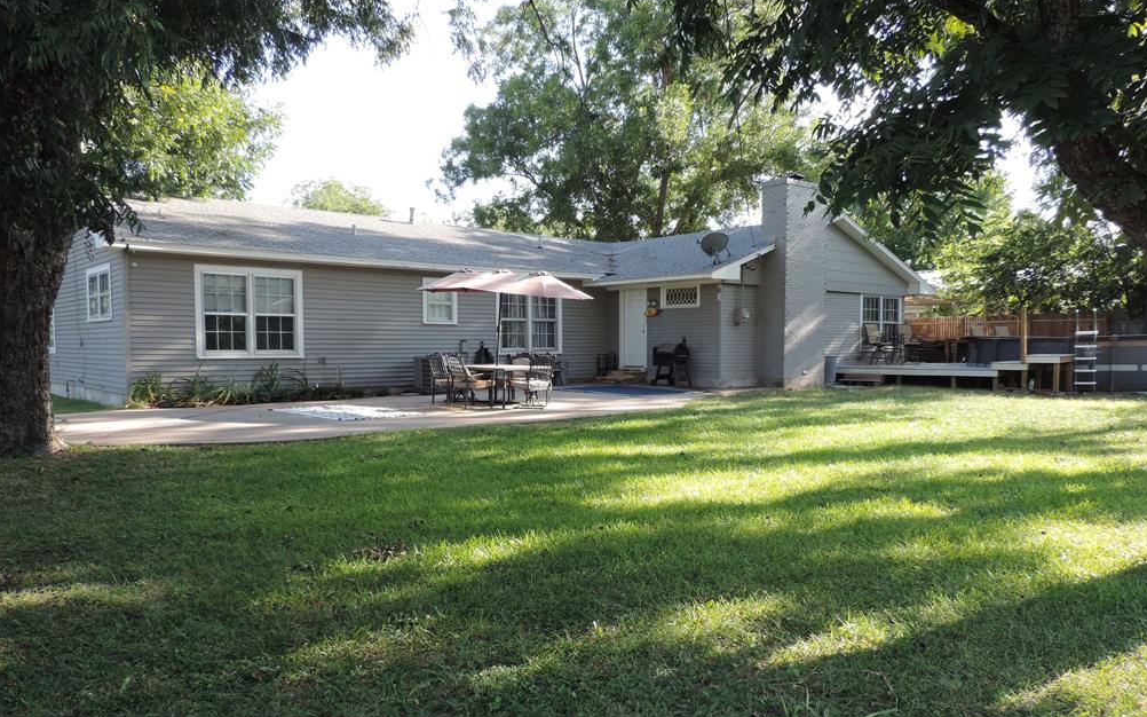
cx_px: 565
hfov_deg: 70.4
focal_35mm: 26
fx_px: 813
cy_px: 400
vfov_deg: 47.5
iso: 80
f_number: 3
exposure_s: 1/125
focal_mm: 4.3
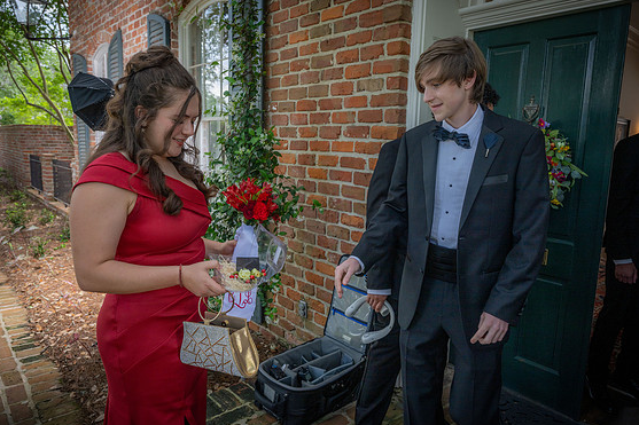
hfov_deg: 71.5
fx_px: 444
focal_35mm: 25
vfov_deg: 51.3
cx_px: 326
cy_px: 210
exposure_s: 1/160
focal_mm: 24
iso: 100
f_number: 5.6
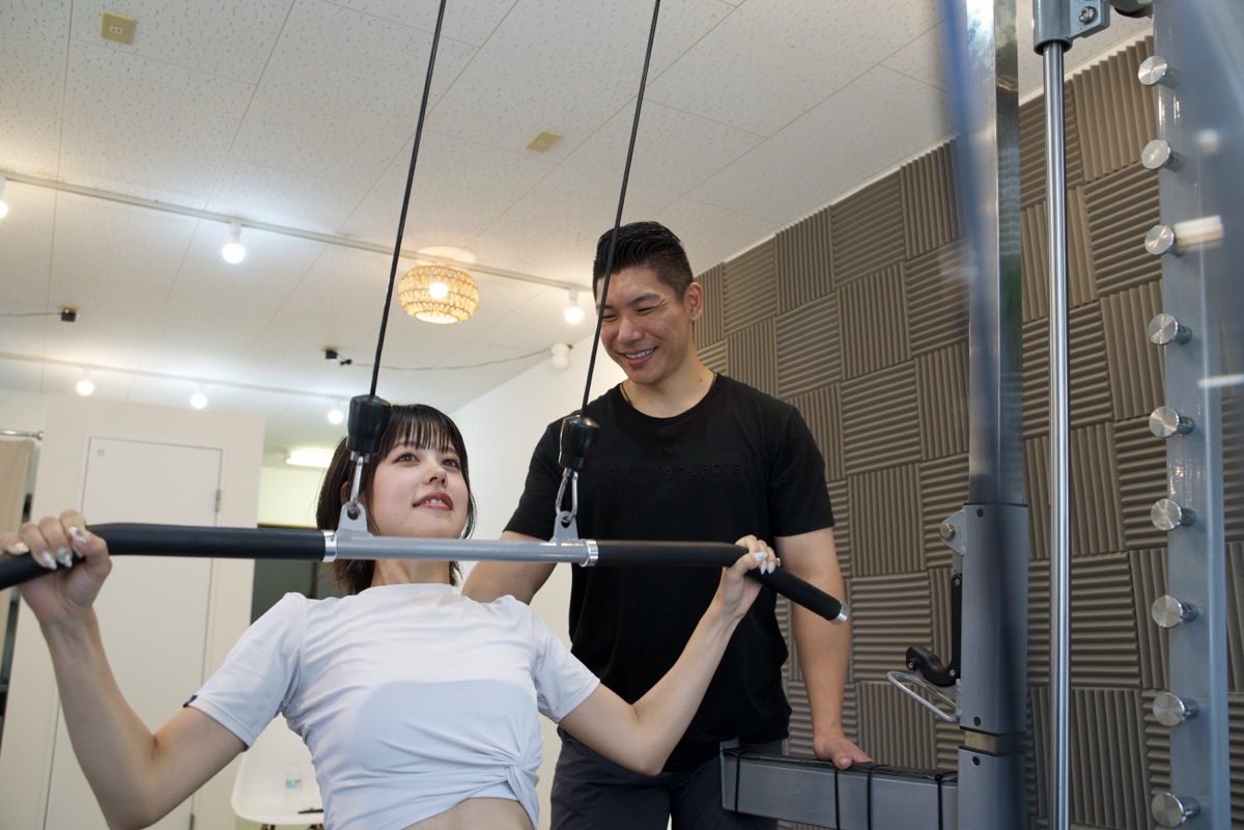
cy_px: 415
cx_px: 622
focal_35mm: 28
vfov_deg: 46.4
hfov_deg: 65.5
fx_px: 967
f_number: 4.5
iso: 500
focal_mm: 28
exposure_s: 1/60
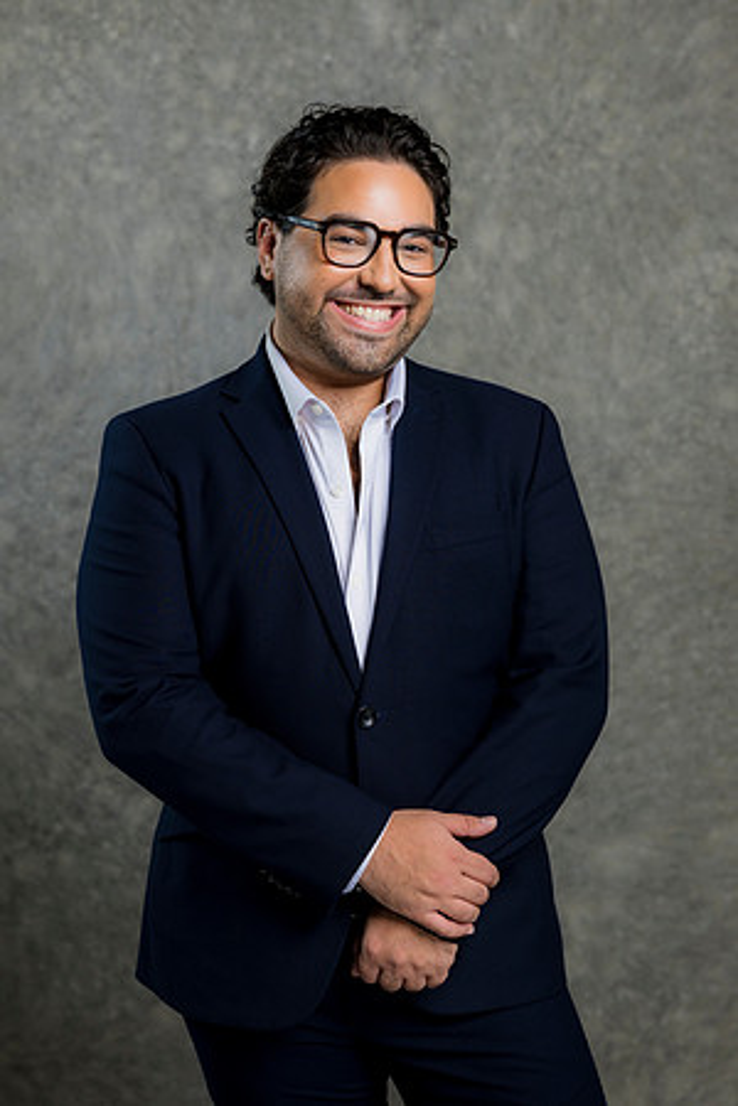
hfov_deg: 16.1
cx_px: 369
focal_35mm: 85
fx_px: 2614
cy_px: 553
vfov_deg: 23.9
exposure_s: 1/200
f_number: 5
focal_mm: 85
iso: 125
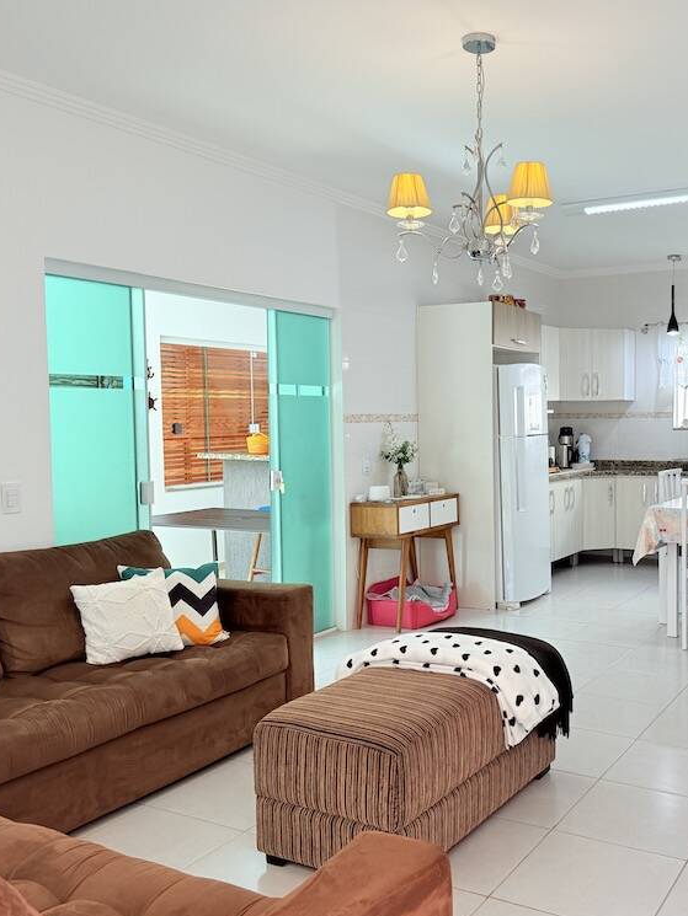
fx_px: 874
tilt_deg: -2.8
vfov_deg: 55.3
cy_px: 462
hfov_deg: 41.9
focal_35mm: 33
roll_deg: +0.0
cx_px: 500
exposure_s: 1/263
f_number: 1.78
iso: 100
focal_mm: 6.76
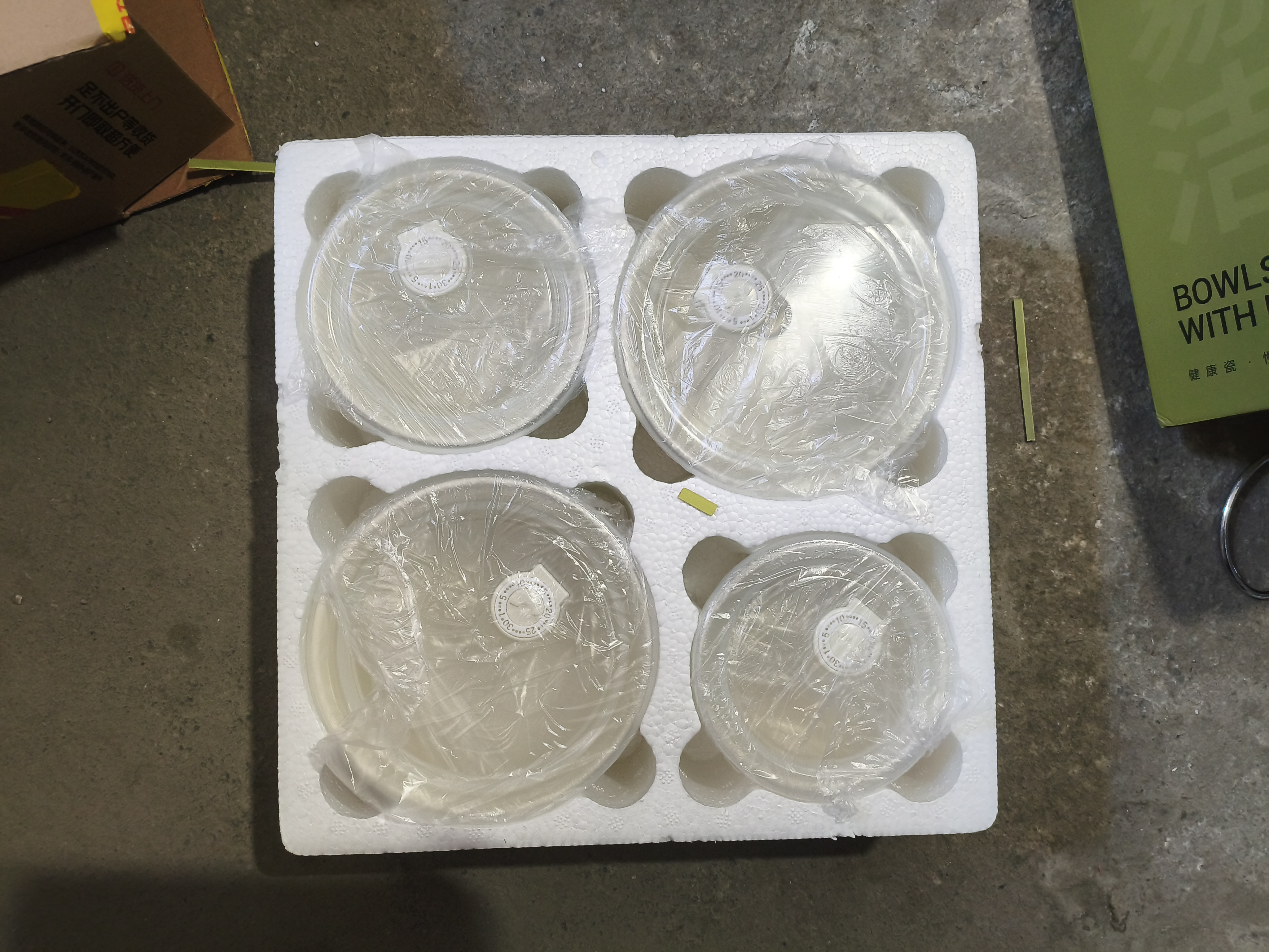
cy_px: 476
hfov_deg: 67.3
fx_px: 953
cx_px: 634
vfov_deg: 53.1
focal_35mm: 26
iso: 800
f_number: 1.5
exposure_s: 1/33.3
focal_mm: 4.94
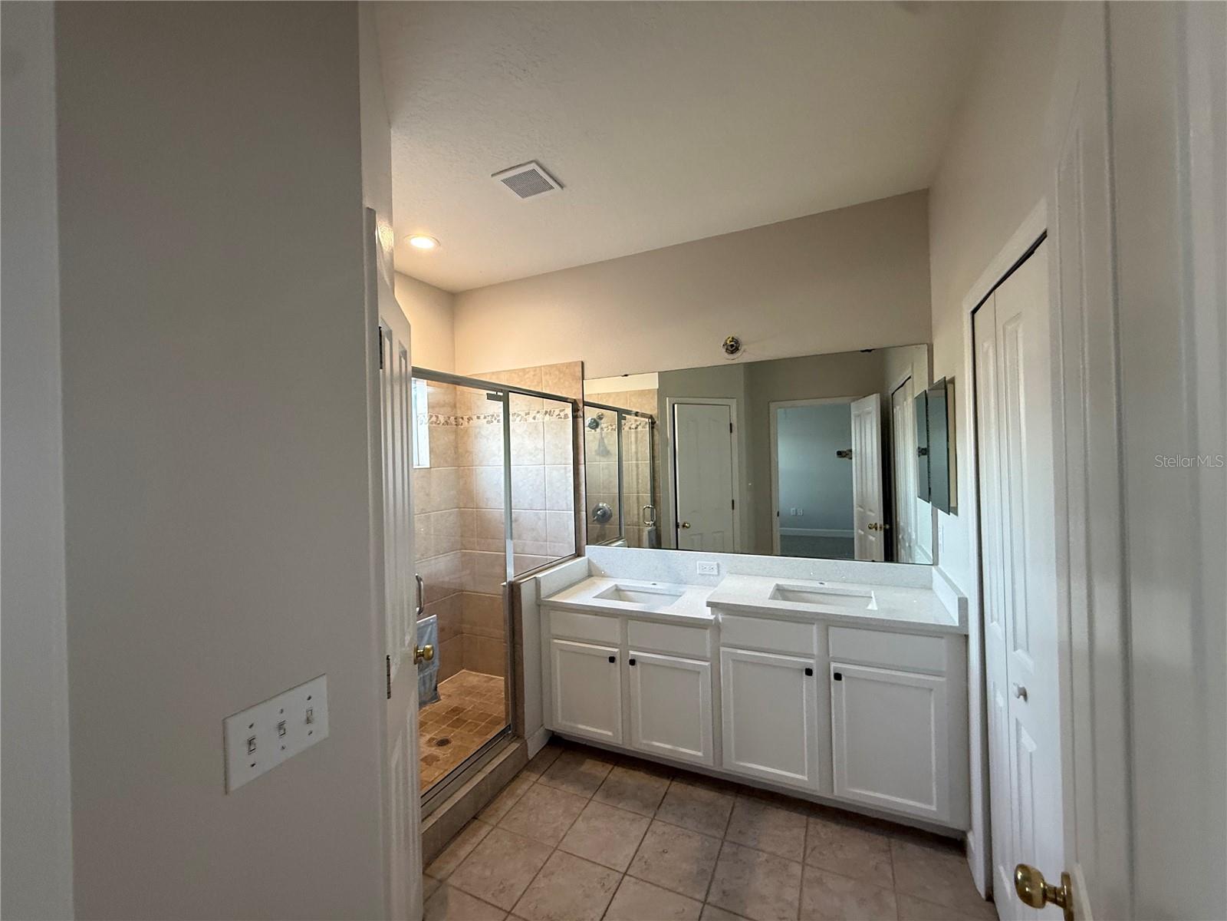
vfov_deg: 85.7
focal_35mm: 14
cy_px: 460
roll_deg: +1.4
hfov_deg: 102.1
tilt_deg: -2.1
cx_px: 614
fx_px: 496
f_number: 2.2
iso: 200
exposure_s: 1/60
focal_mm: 2.22
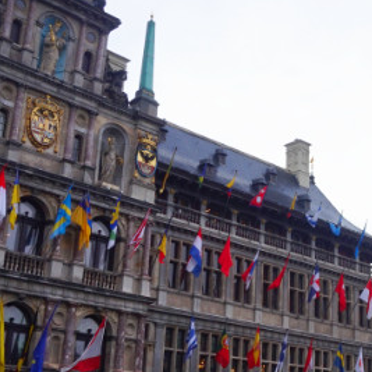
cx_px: 389
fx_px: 742
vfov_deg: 28.1
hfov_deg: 26.4
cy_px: 210
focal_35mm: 61
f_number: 10
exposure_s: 1/80
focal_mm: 16
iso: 100
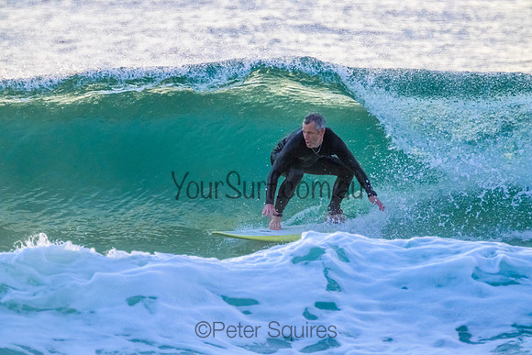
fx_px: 11824
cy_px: 178
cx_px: 266
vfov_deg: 1.7
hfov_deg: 2.6
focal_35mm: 800
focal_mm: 800
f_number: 11
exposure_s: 1/1250
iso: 6400
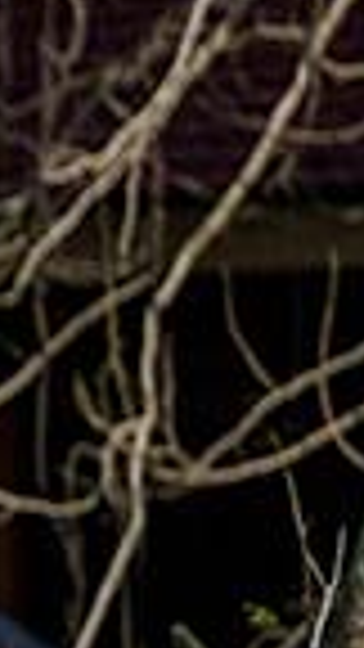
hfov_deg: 1.3
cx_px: -1496
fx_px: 15529
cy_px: 513
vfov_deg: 2.4
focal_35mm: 905
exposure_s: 1/5000
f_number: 2.8
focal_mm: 130
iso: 280
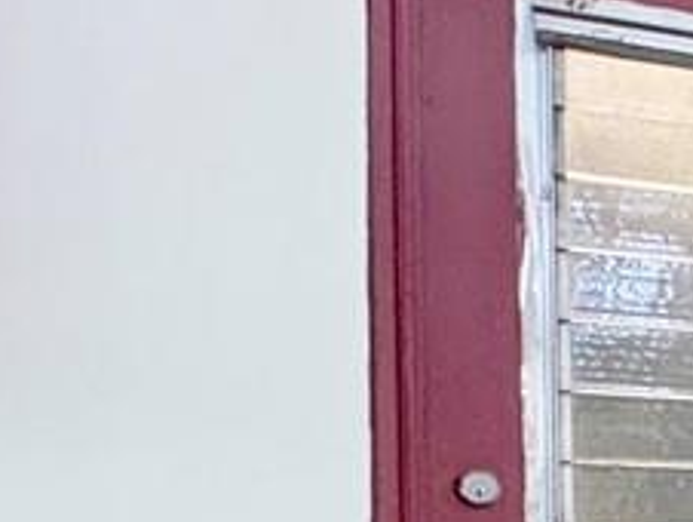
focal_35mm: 99
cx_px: 1895
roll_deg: -0.4
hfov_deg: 12.5
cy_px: 685
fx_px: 1984
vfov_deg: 14.3
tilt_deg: -3.5
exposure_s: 1/99
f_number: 2.2
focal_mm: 2.22
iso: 200
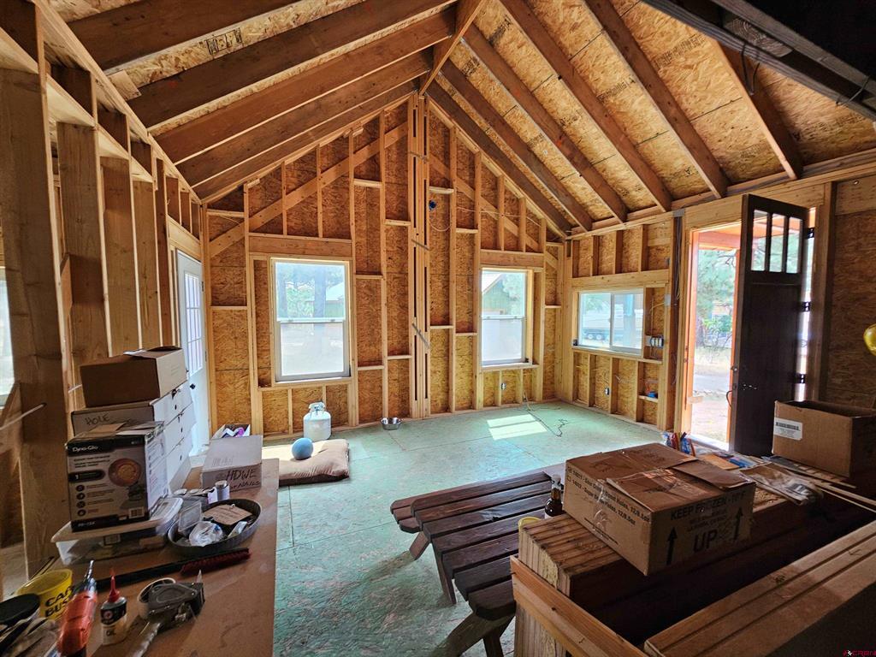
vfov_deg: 89.9
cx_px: 438
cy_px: 328
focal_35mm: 13
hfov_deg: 106.2
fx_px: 329
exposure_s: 1/60
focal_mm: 2.2
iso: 125
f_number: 2.2
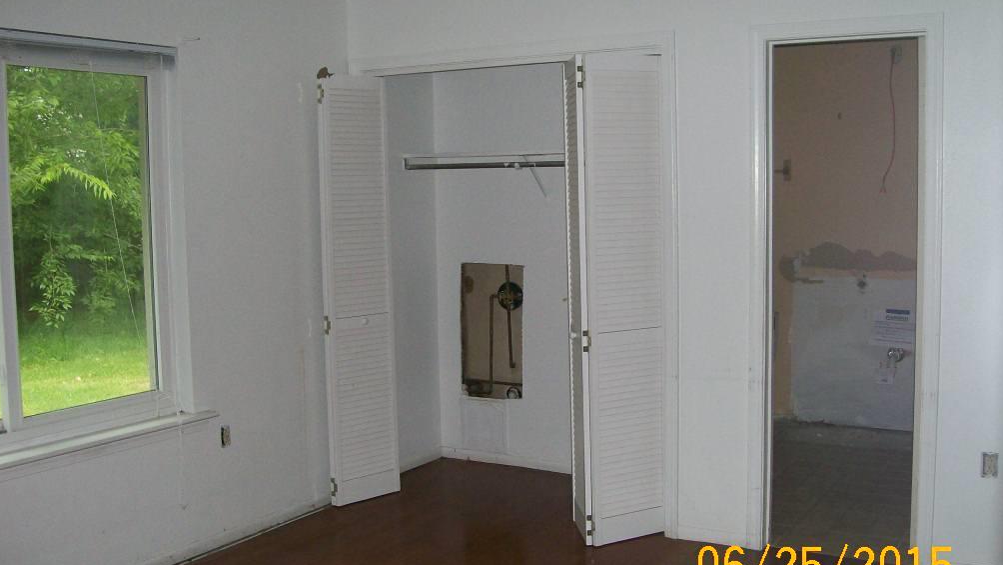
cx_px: 496
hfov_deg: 50.5
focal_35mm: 40
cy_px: 280
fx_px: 1064
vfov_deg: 29.7
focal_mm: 6
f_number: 2.7
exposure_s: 1/64
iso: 140
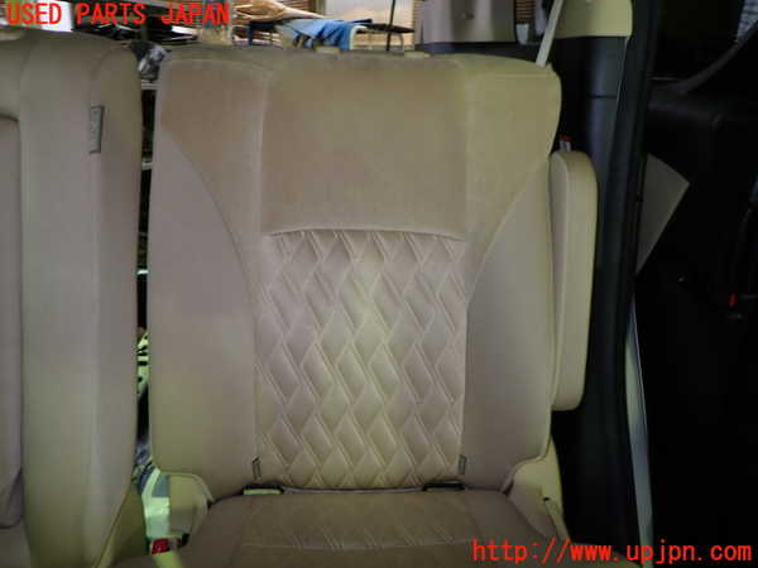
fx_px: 547
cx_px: 379
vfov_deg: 54.9
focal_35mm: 25
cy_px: 284
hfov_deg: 69.4
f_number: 2
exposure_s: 1/30
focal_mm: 4.5
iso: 200
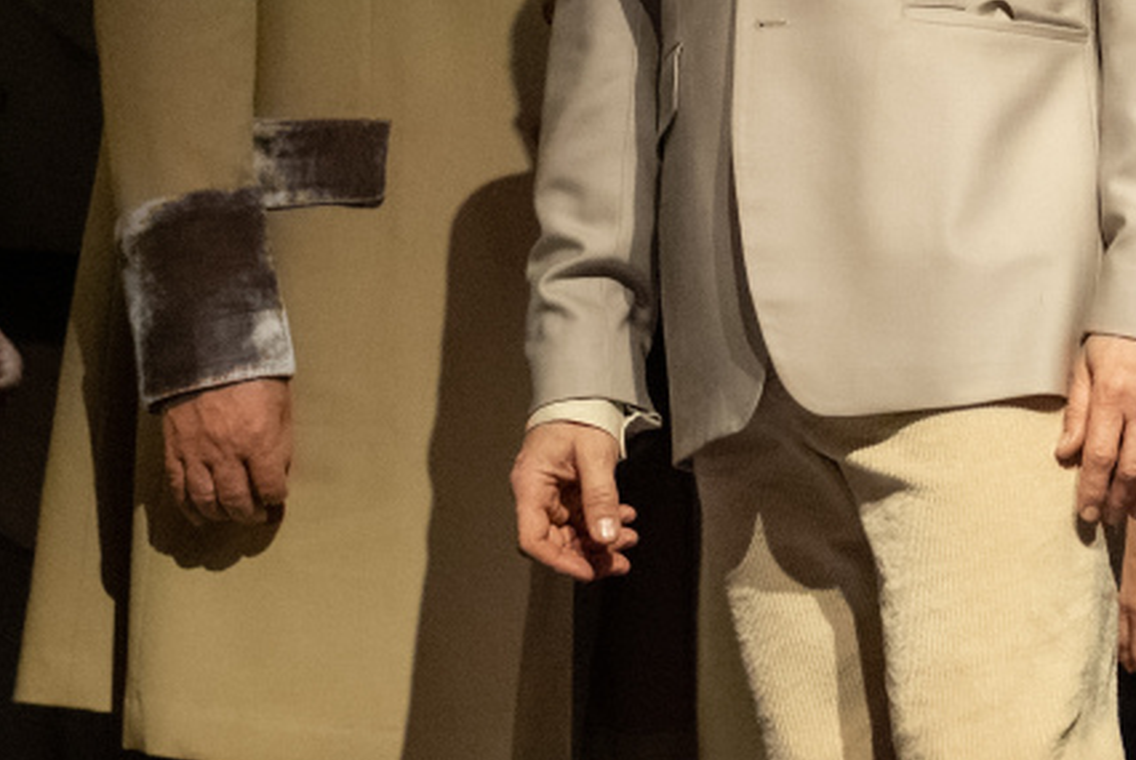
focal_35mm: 355
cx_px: 1229
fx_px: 11213
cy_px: -176
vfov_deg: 3.9
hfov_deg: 5.8
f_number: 5
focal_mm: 126
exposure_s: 1/1000
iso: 12800
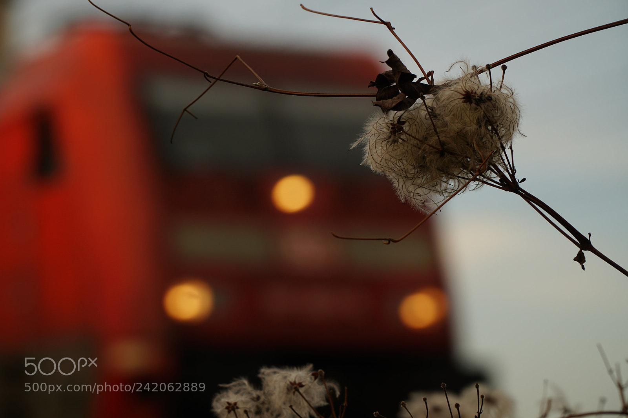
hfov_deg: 14.1
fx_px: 2537
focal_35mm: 146
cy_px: 209
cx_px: 314
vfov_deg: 9.4
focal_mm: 97
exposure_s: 1/160
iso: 125
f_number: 6.3
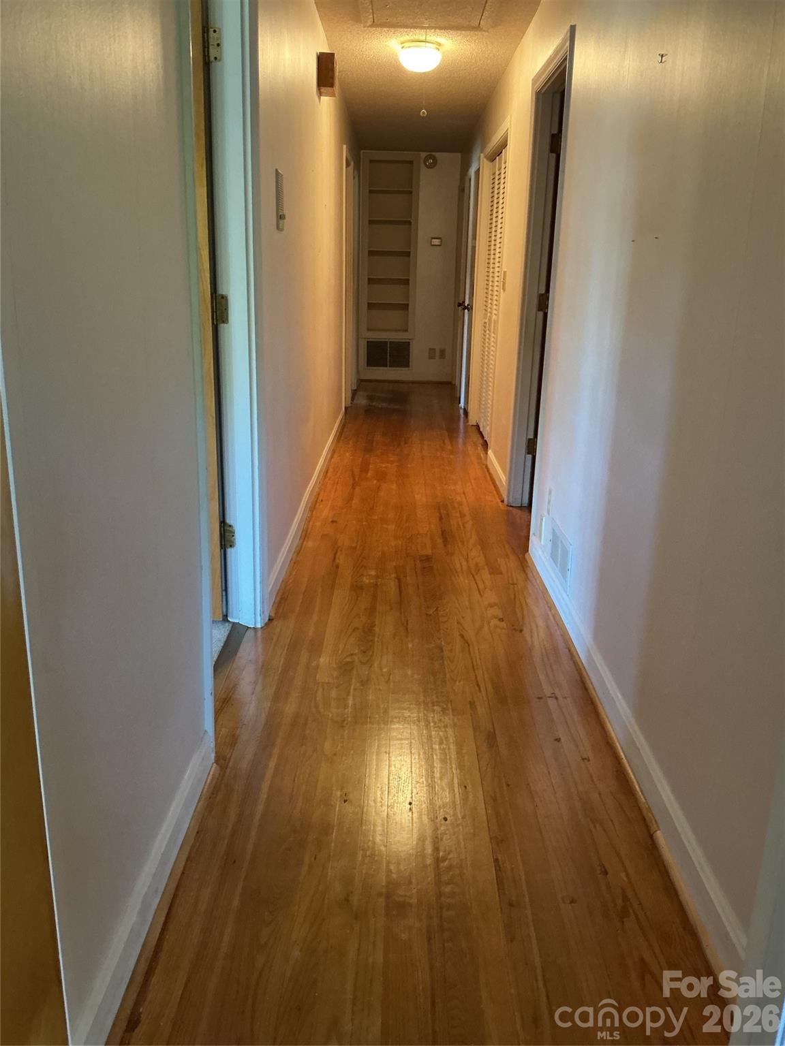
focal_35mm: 29
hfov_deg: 48.2
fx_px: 877
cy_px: 523
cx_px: 392
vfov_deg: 61.7
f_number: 1.8
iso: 250
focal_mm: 3
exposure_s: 1/60
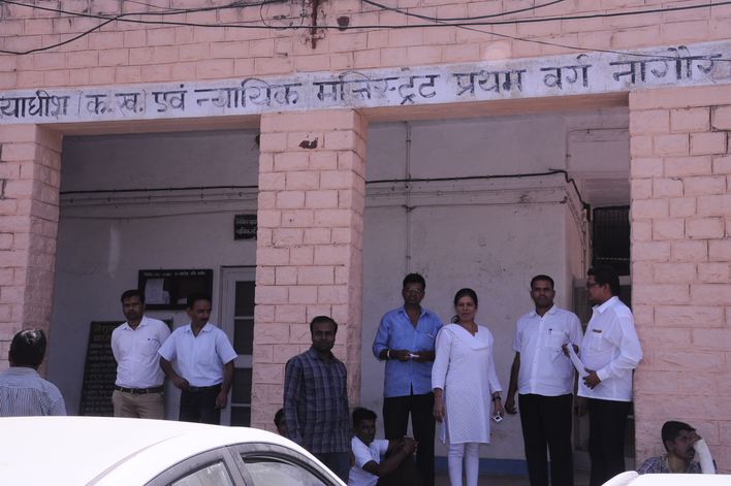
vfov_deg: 29.8
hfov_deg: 43.6
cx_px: 366
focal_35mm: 45
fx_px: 913
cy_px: 243
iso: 320
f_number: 13
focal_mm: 30
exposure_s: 1/200
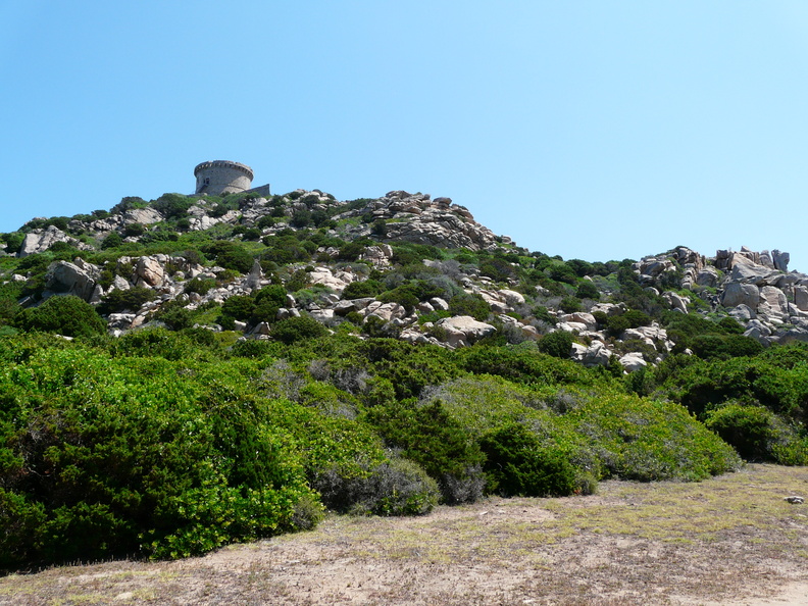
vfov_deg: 49.7
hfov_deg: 63.4
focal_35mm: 28
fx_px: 654
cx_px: 404
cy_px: 303
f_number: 5.6
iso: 100
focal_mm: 4.6
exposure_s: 1/320
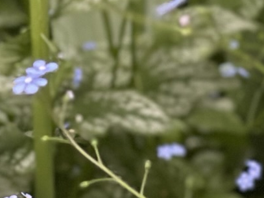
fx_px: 2455
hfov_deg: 6.0
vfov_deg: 4.6
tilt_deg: -16.6
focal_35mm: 322
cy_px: -69
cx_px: 588
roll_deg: -3.2
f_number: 2.2
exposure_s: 1/40
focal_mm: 7.5
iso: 250
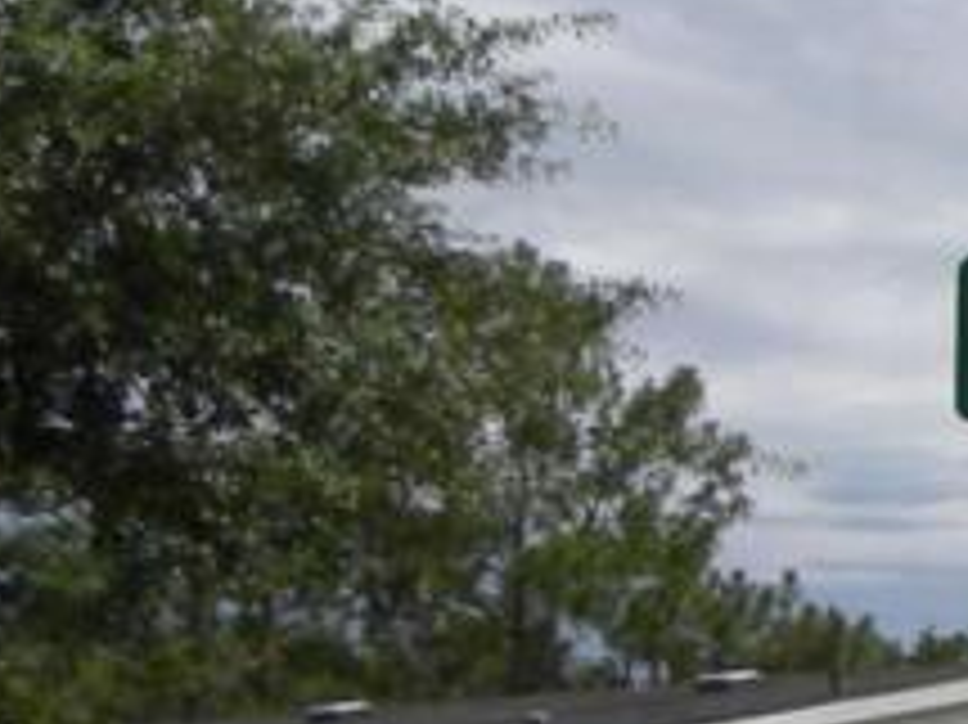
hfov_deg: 11.1
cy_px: 1030
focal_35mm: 145
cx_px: 2413
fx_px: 4053
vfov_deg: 10.0
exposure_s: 1/446
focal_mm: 4.6
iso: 64
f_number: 6.3
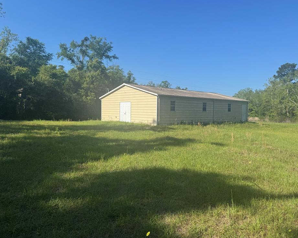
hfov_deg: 65.9
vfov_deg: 54.9
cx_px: 160
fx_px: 229
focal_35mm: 26
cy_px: 120
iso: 80
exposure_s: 1/3597
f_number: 1.78
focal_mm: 6.76
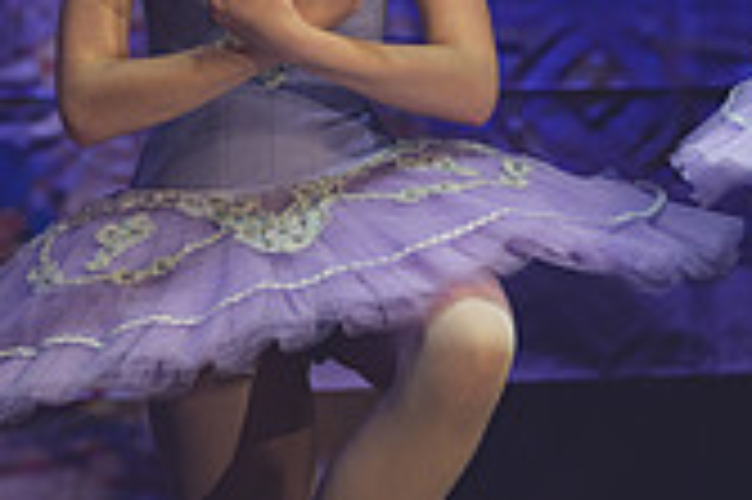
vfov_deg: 2.0
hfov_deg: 3.0
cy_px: -110
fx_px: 14503
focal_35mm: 695
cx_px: 248
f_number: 2.8
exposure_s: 1/320
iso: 900
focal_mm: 200
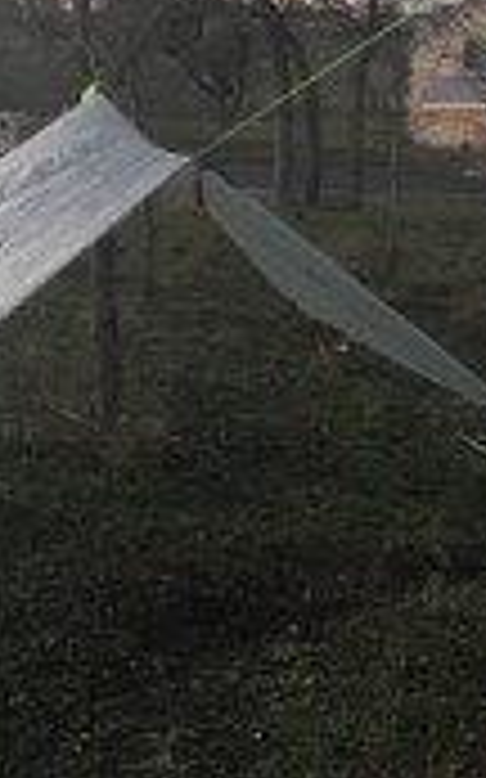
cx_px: 225
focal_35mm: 65
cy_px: 472
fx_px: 1379
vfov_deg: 31.4
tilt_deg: -16.7
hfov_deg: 20.0
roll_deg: +1.8
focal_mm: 4.15
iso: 200
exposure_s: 1/20
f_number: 2.2
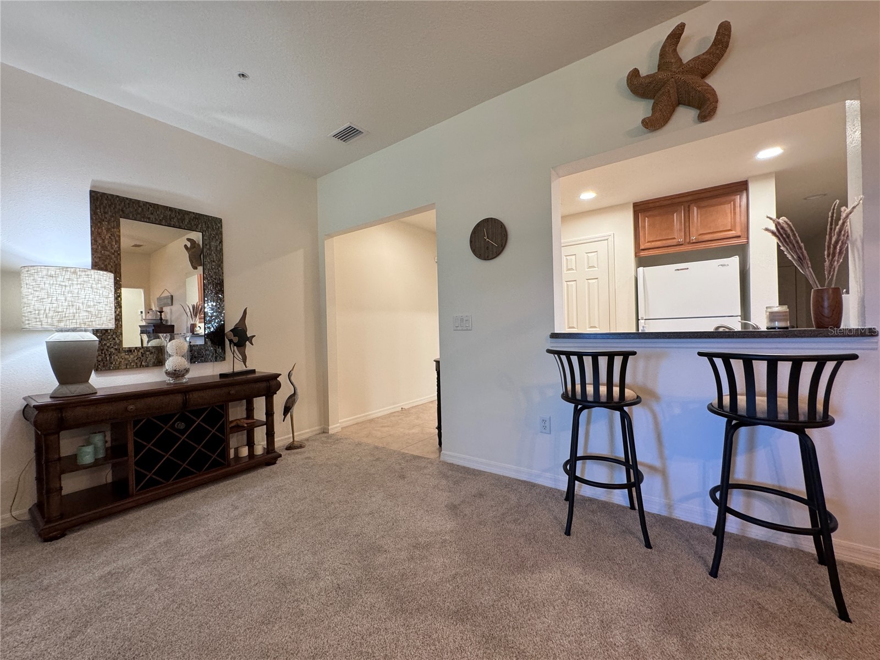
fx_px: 356
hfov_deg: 102.1
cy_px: 330
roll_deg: +1.2
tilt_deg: -0.7
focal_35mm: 14
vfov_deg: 85.7
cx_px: 440
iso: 200
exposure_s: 1/60
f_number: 2.2
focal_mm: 2.22
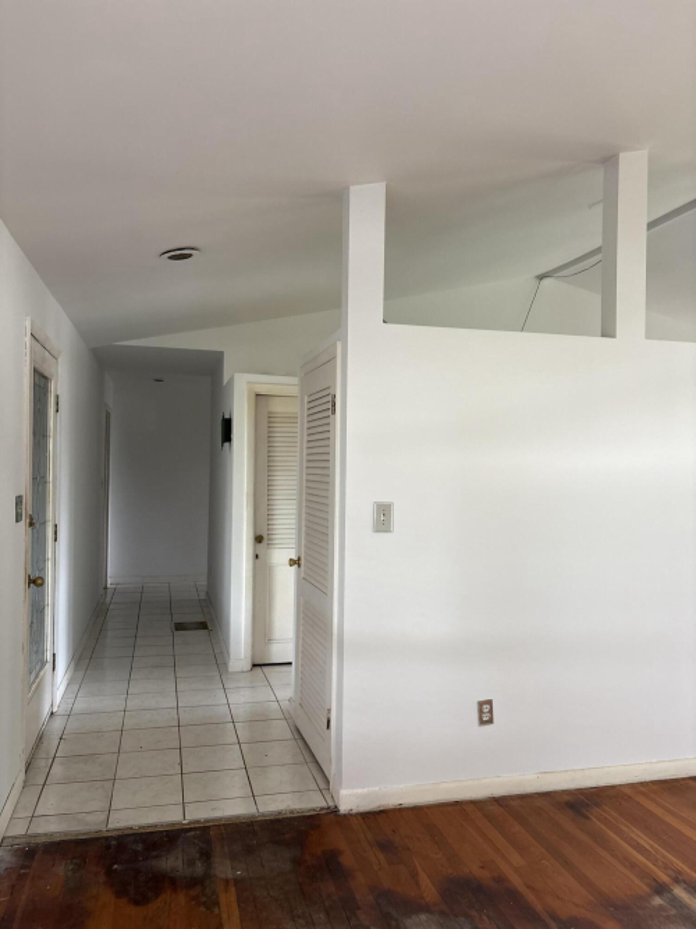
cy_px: 464
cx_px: 348
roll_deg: -2.1
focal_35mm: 26
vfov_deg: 67.3
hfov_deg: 53.0
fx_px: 697
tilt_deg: +1.3
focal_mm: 5.96
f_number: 1.6
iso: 125
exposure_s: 1/63
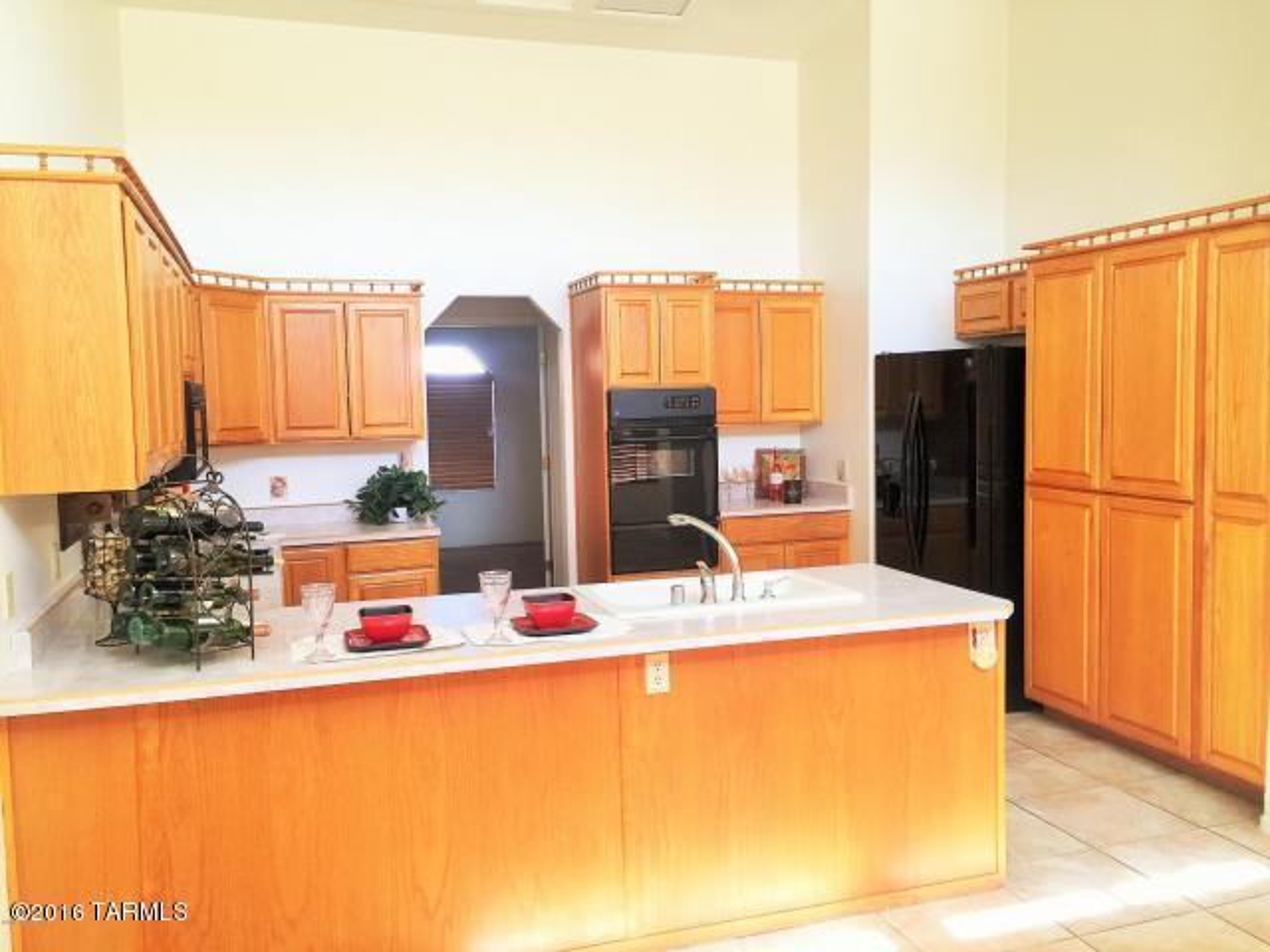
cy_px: 476
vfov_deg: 48.2
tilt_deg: -3.4
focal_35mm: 29
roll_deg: -0.6
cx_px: 635
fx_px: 1064
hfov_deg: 61.7
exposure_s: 1/30
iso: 32
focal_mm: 4.15
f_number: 2.2
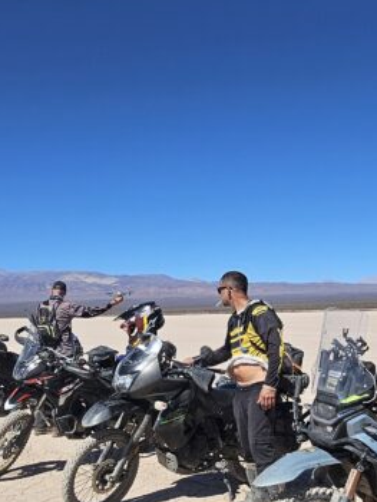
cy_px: 356
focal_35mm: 38
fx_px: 551
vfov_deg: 47.7
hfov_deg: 37.8
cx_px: 178
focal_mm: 2.2
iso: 50
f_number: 2.2
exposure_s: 1/5401
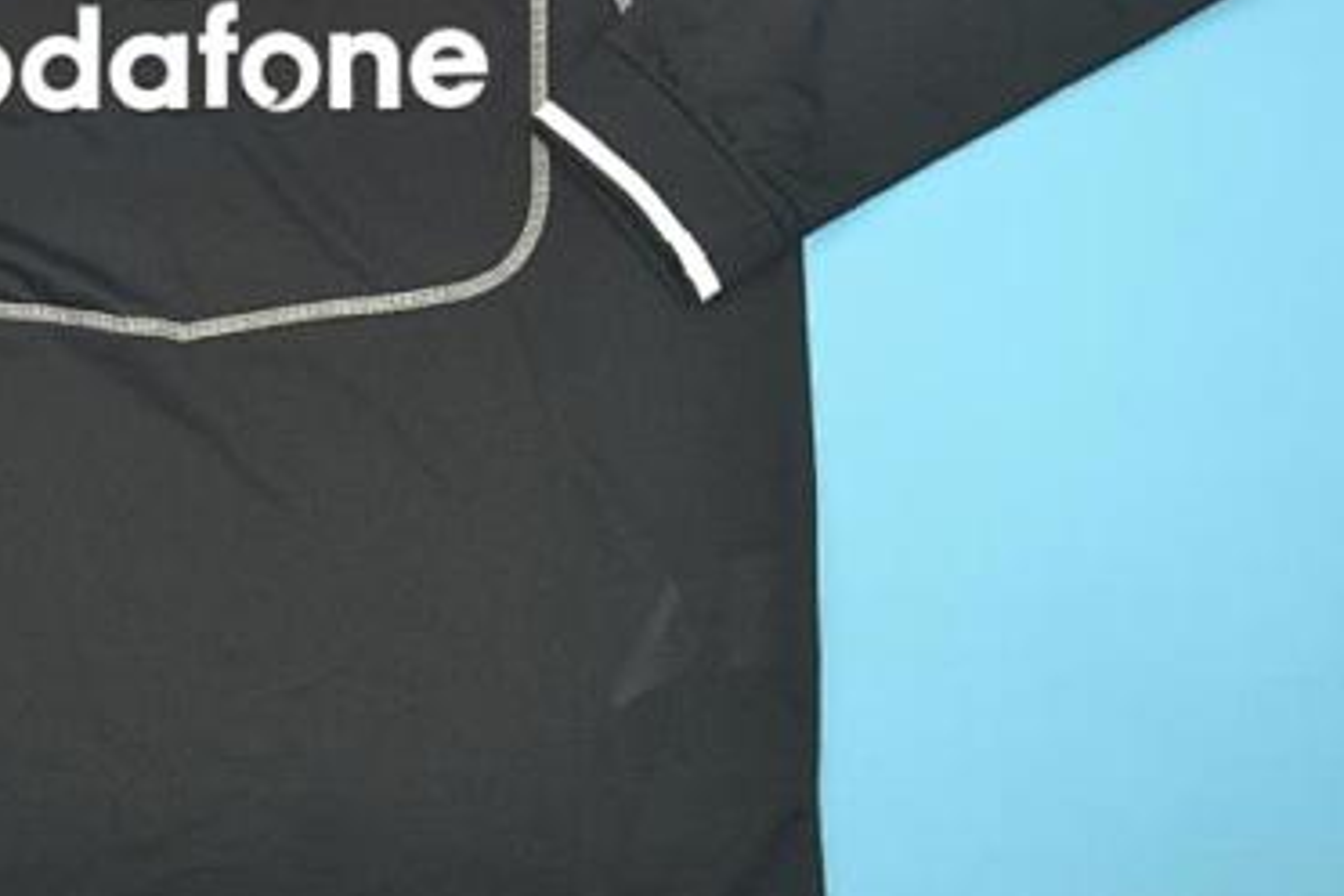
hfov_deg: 27.4
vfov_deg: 18.9
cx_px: 134
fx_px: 2650
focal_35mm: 71
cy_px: 92
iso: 200
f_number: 4
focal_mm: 22
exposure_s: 1/80
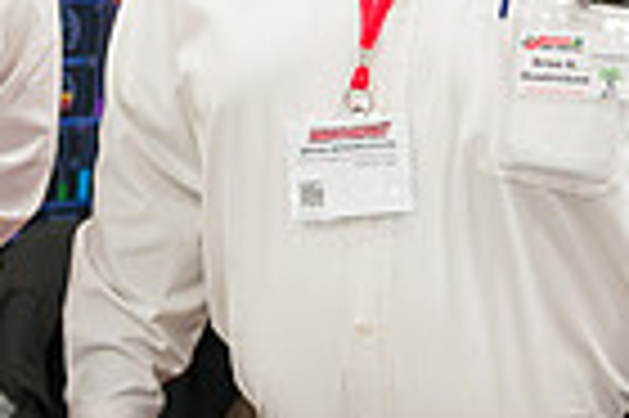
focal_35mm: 141
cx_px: -139
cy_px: 108
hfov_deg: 14.1
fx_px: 2461
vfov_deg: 9.7
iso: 3200
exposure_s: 1/320
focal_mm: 34
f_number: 3.2
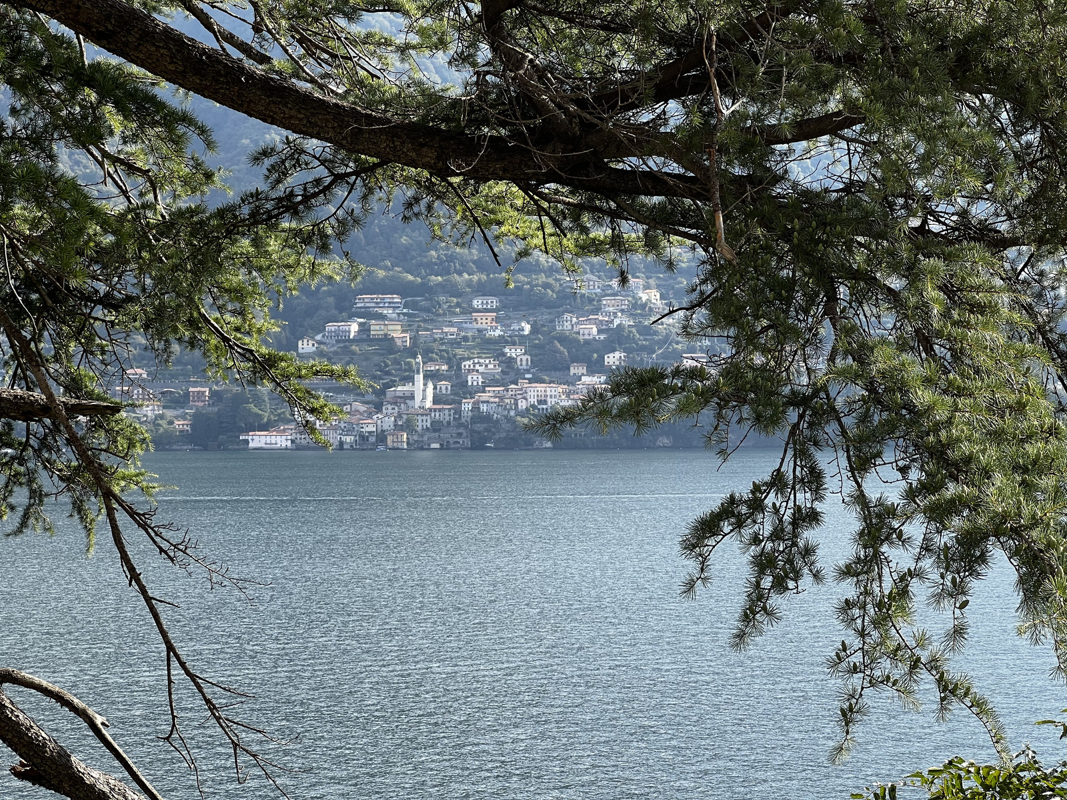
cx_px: 534
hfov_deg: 25.3
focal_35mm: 77
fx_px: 2373
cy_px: 400
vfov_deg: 19.1
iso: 32
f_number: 2.8
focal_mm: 9
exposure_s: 1/225
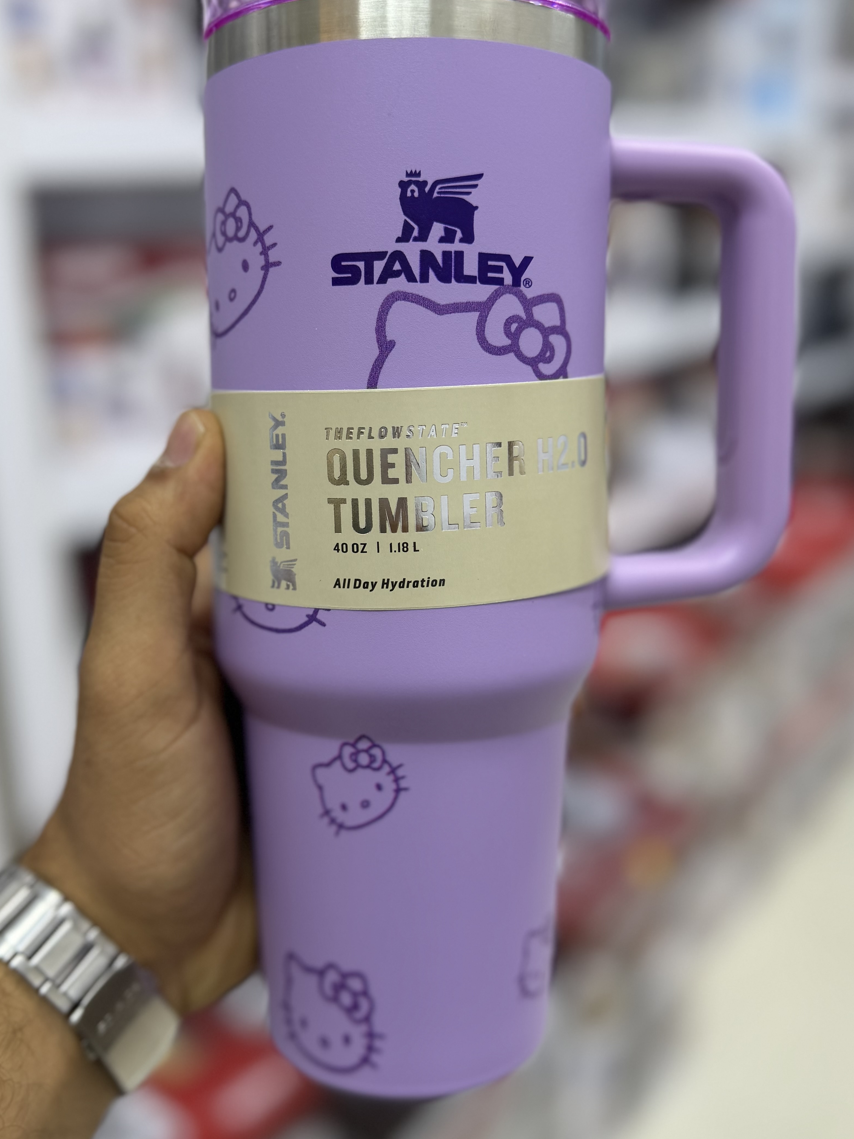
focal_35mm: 33
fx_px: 1085
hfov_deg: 42.9
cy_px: 527
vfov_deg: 55.3
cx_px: 392
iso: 50
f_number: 1.78
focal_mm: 6.76
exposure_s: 1/126
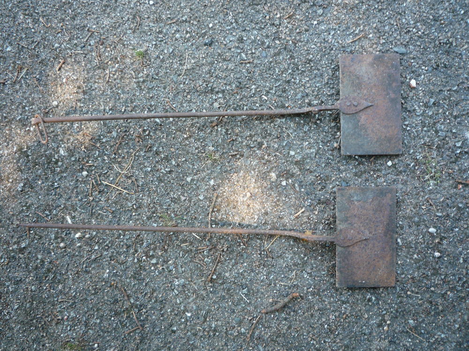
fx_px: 406
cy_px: 176
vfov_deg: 46.8
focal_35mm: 30
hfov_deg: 60.0
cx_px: 234
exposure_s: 1/30
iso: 100
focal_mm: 5.2
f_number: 3.3
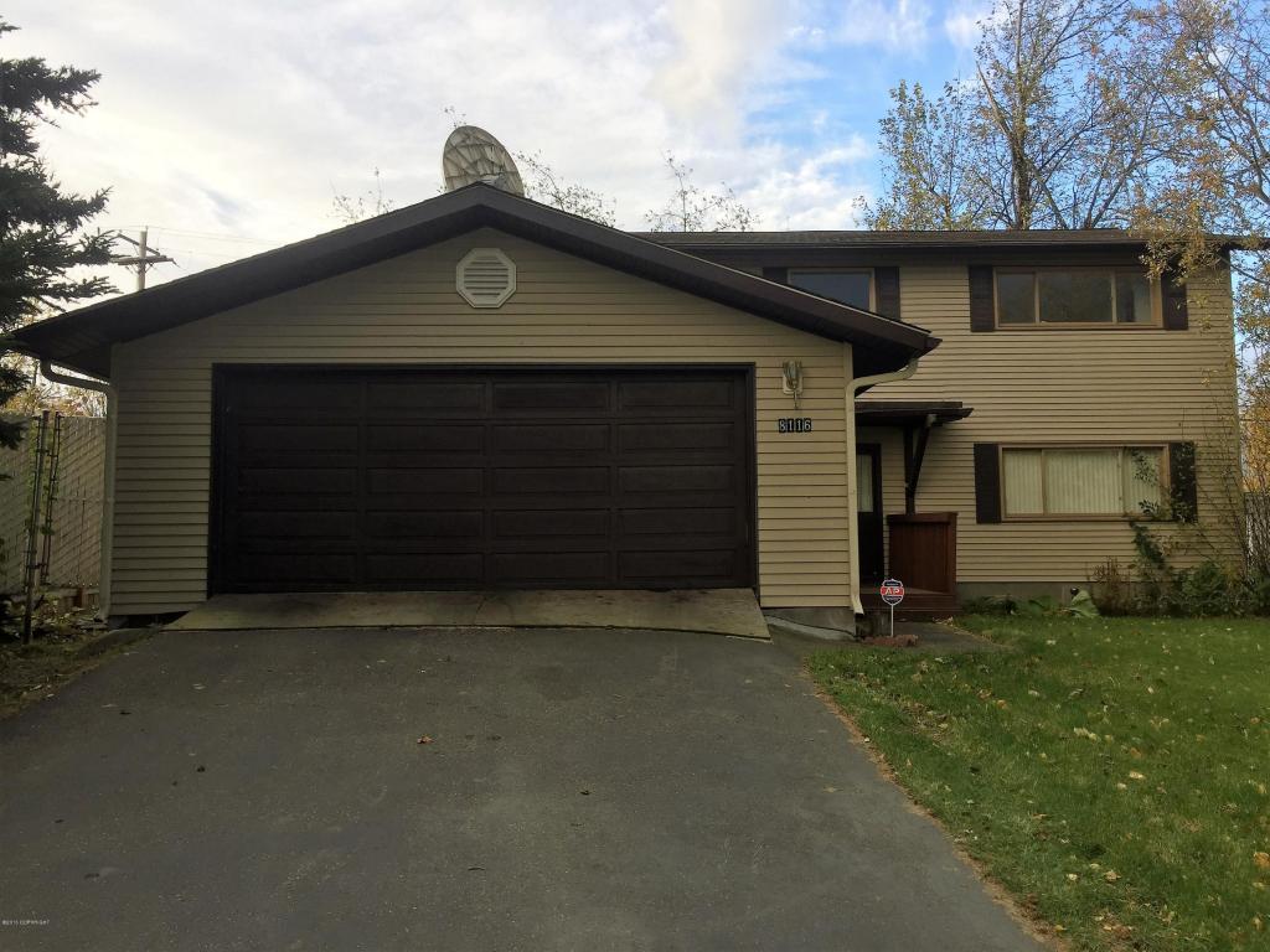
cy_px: 476
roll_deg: +0.4
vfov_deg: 48.2
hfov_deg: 61.7
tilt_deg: +5.4
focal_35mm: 29
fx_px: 1064
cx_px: 635
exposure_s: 1/341
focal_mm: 4.15
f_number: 2.2
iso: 32
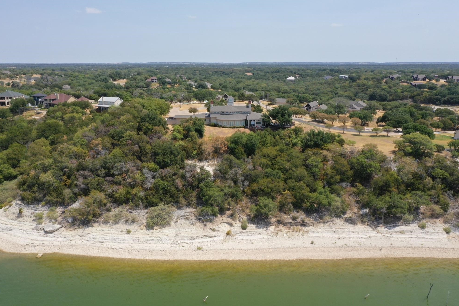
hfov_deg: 63.7
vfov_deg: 45.0
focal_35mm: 29
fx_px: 370
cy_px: 150
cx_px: 225
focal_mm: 10.26
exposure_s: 1/120
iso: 100
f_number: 11
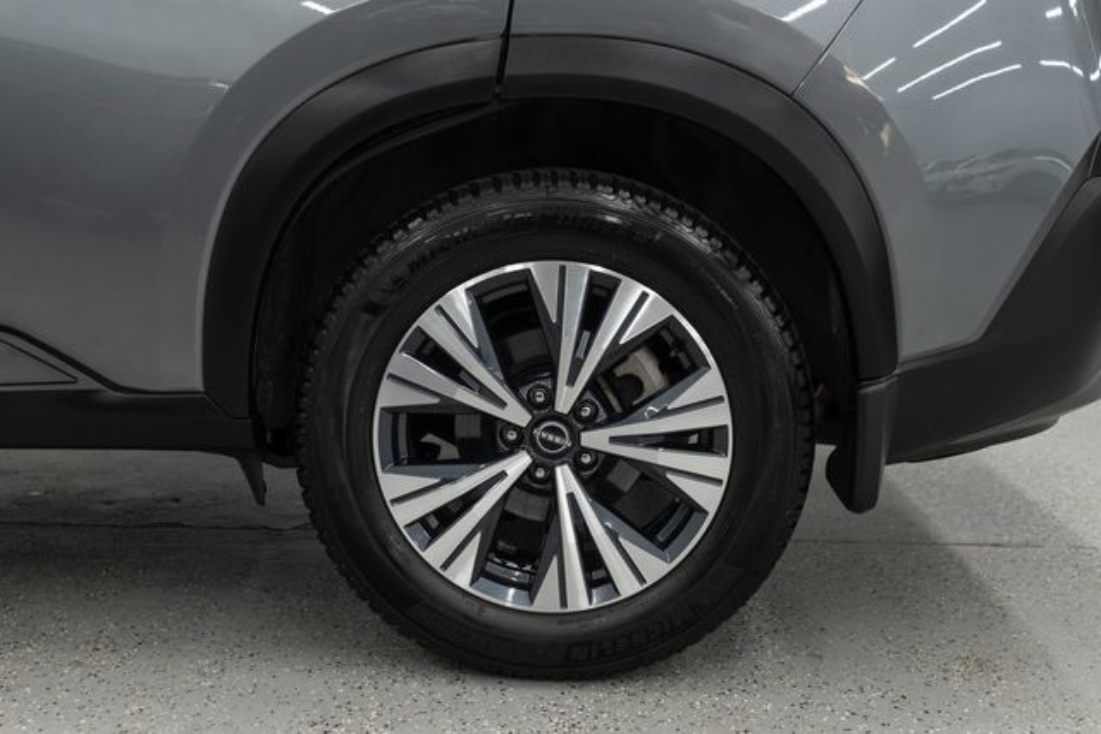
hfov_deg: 46.4
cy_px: 367
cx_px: 550
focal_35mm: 42
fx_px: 1285
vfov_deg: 31.9
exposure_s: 1/40
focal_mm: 28
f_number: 3.2
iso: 200
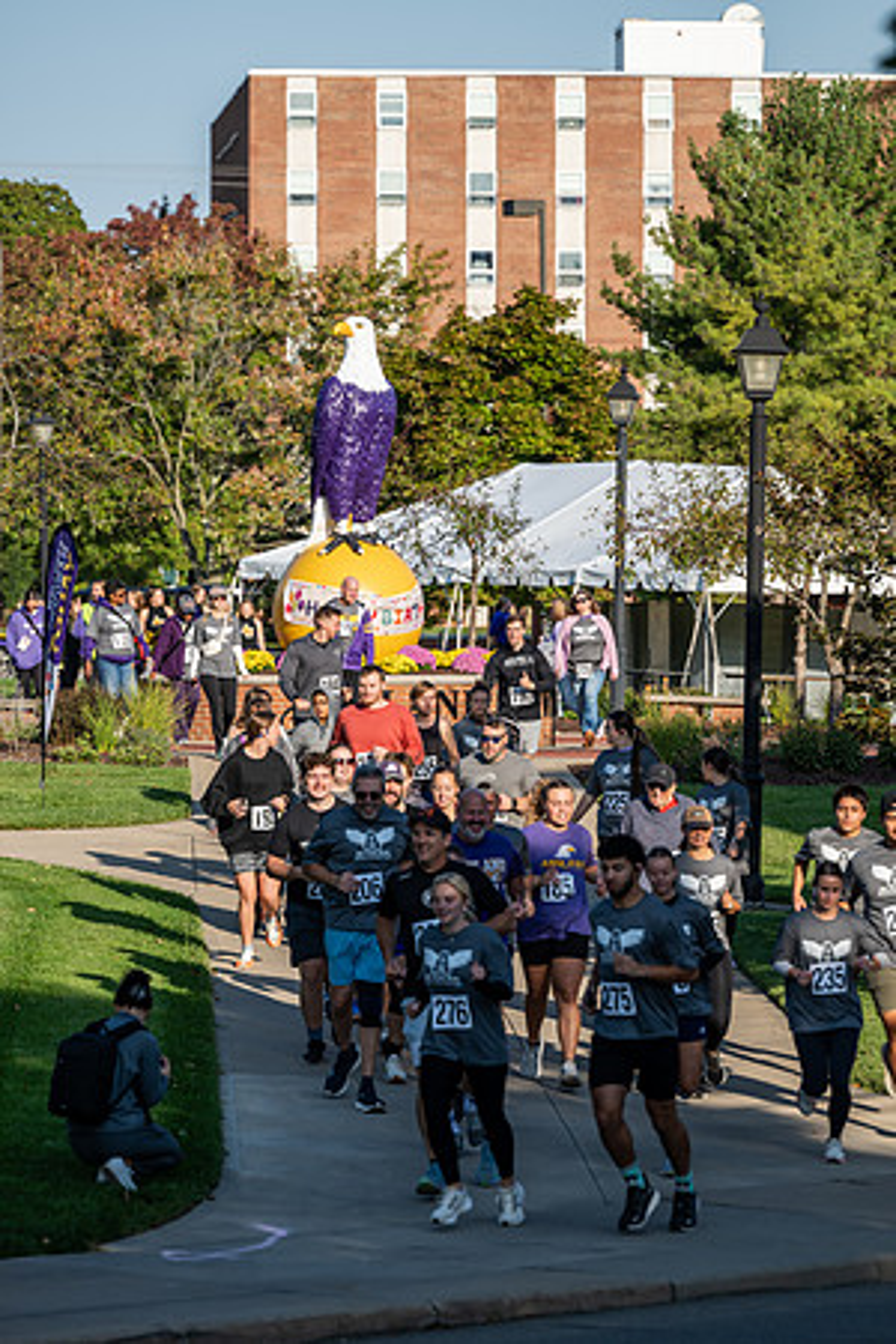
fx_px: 6346
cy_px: 672
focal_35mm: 170
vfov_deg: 12.1
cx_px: 448
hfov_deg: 8.1
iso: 100
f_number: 4.5
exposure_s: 1/640
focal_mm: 170
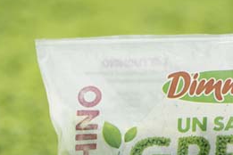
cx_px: 126
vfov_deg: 2.9
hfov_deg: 4.3
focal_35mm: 482
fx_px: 3119
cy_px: 106
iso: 100
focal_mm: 105
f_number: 3
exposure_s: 1/640
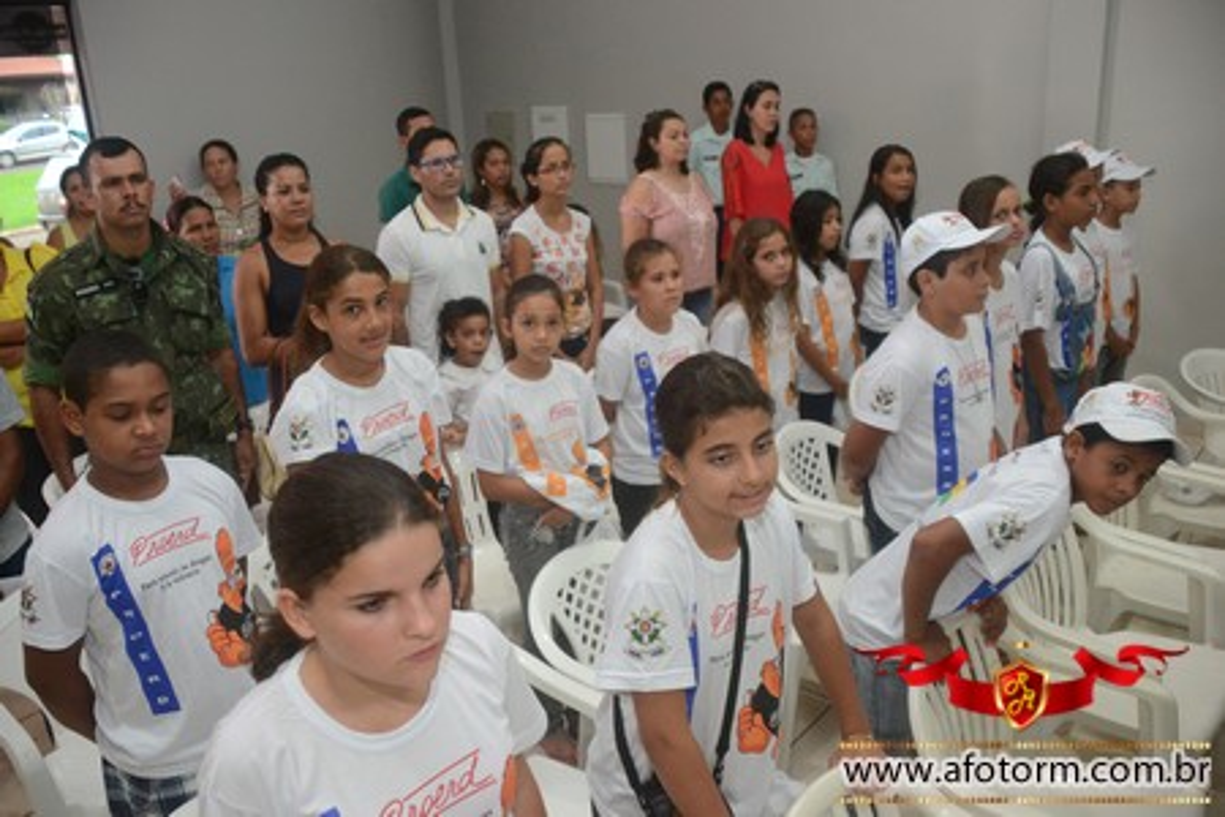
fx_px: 1021
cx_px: 612
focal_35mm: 30
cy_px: 408
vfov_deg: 43.6
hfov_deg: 61.9
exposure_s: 1/100
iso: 1600
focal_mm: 20
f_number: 3.5
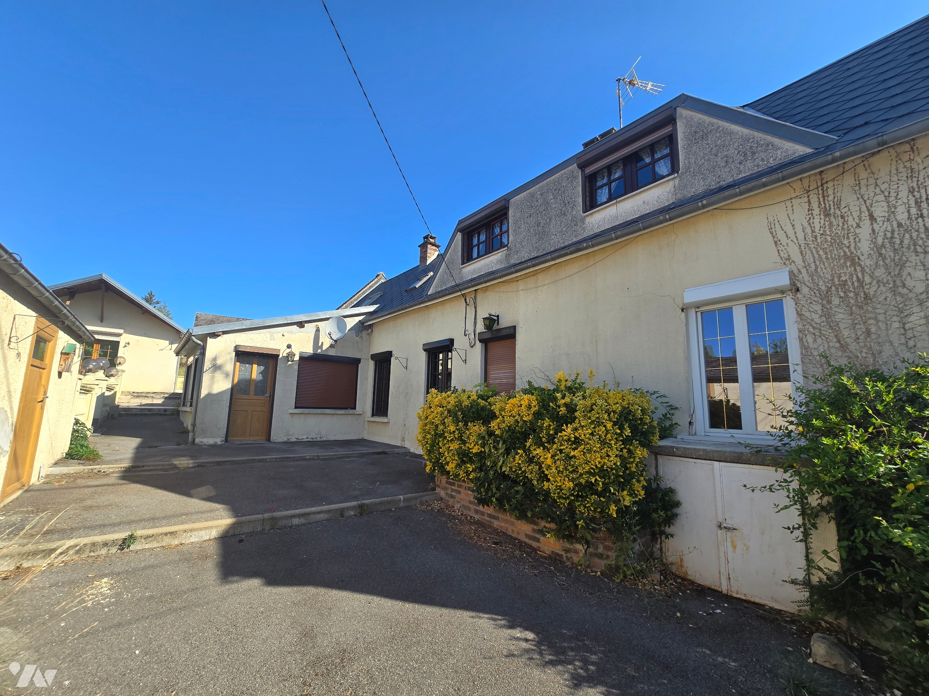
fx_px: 349
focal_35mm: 13
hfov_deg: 106.2
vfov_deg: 89.9
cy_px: 348
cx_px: 464
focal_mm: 2.2
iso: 50
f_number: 2.2
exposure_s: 1/1347
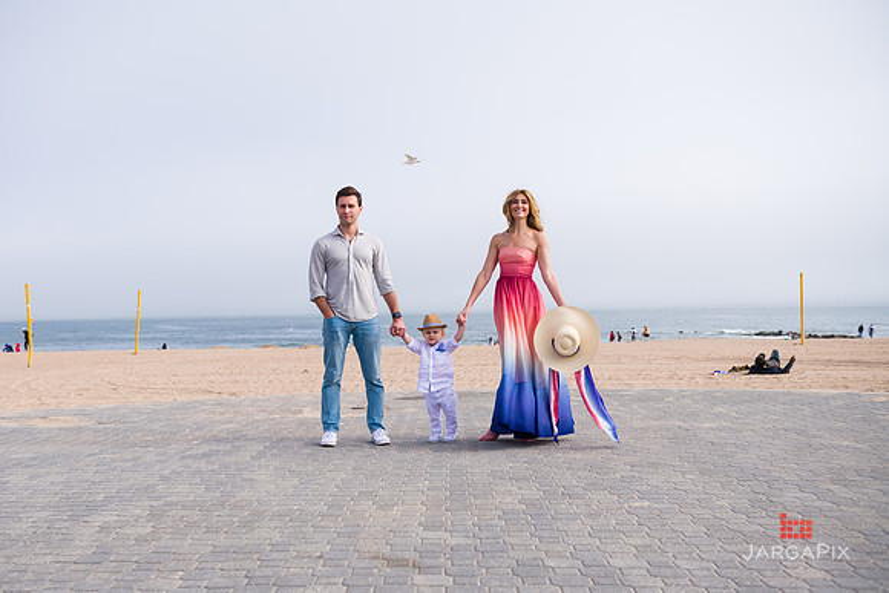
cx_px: 382
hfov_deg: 48.4
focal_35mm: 40
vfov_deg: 33.4
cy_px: 338
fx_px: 986
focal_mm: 35
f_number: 5
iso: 200
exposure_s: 1/2000
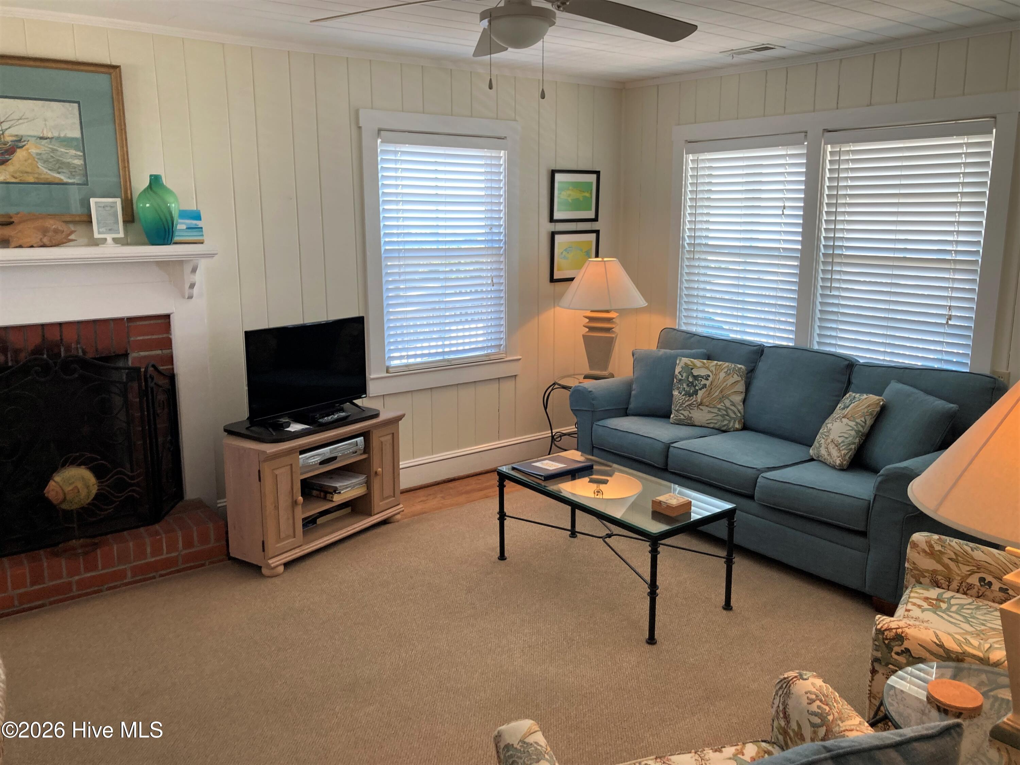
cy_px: 382
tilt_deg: -10.7
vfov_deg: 49.7
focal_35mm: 28
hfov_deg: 63.4
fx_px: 825
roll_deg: -1.4
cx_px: 510
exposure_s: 1/60
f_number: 1.8
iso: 50
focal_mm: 3.99
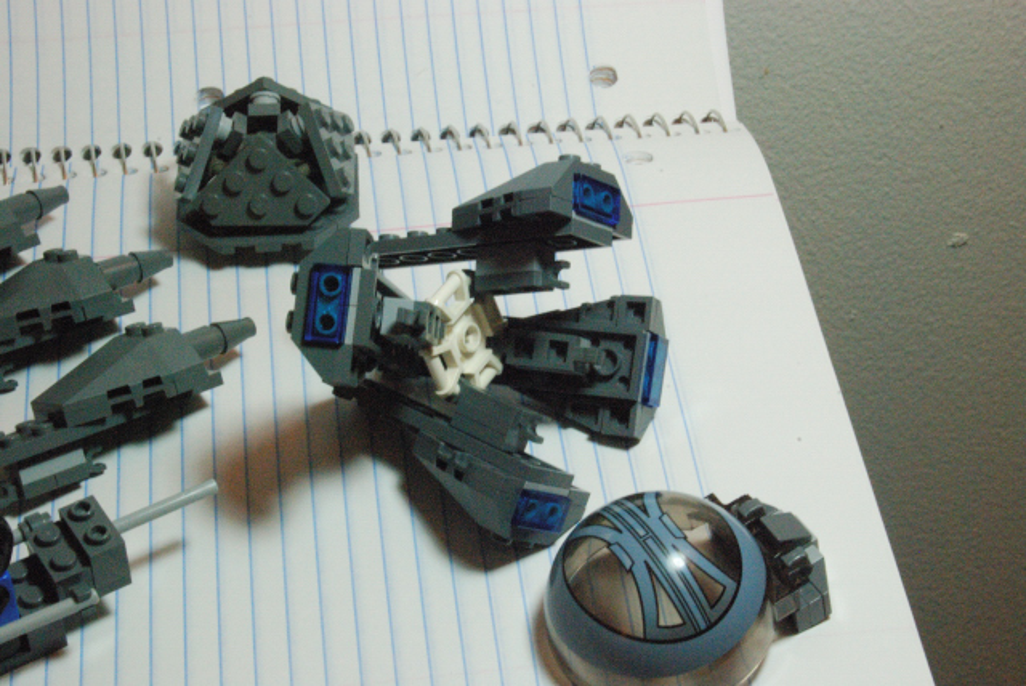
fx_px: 2353
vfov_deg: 16.6
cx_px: 513
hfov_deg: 24.6
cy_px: 343
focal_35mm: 82
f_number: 32
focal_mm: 55
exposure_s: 1/20
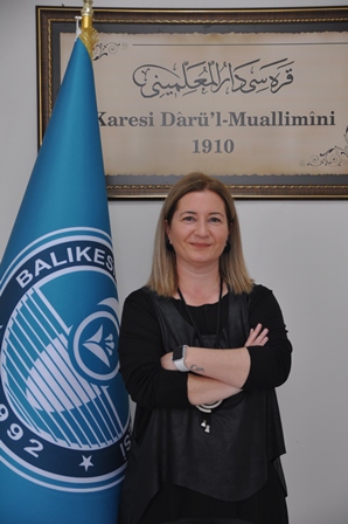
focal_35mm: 69
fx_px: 1002
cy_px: 262
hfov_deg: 19.7
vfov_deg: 29.3
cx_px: 174
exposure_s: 1/8
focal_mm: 46
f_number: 3.8
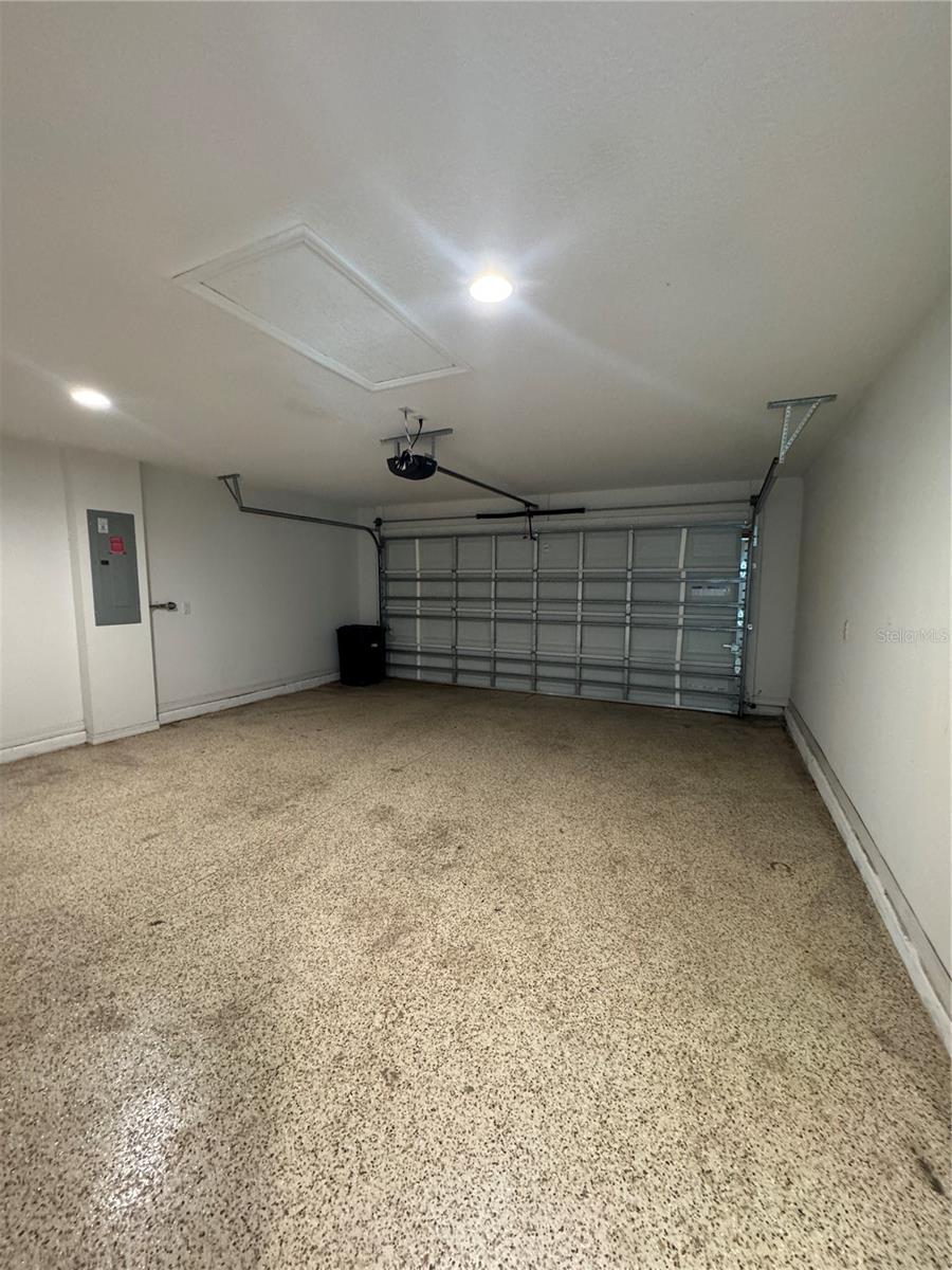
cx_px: 476
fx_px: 513
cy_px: 635
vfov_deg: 102.1
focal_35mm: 14
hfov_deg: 85.7
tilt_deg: -6.5
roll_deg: +0.0
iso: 1000
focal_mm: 2.22
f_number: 2.2
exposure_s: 1/60
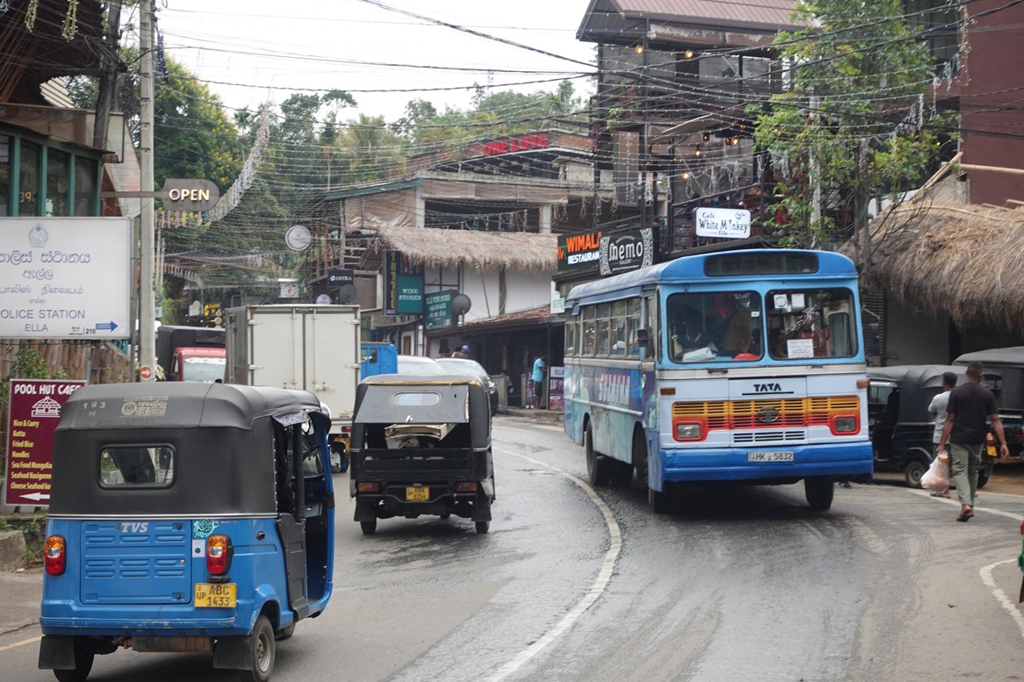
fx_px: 1991
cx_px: 512
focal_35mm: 70
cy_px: 341
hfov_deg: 28.8
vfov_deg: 19.5
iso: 400
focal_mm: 25.7
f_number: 4.5
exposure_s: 1/250
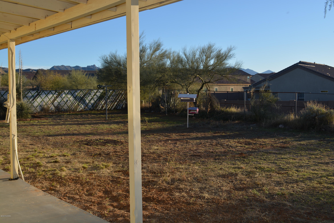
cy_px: 112
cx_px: 167
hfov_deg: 49.6
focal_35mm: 39
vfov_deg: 34.2
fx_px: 362
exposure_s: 1/200
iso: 100
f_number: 7.1
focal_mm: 26
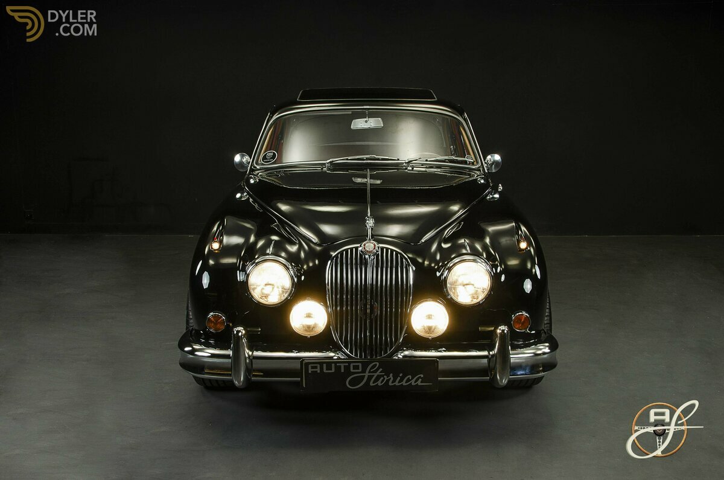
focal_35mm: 36
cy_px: 240
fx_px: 723
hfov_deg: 53.2
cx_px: 362
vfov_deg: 36.7
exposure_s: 1/2
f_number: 14
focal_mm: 24
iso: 200
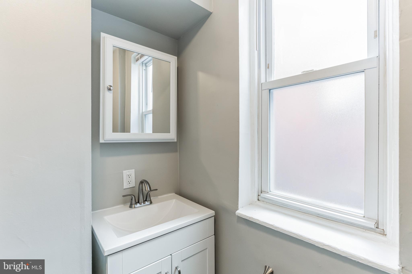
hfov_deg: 96.7
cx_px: 206
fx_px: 183
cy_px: 137
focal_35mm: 16
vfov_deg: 73.7
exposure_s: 1/30
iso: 800
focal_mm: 16
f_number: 6.3
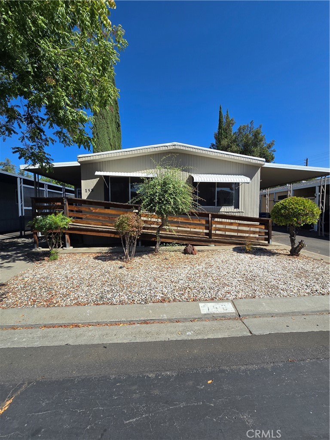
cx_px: 165
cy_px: 220
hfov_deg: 89.9
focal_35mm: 13
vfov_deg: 106.2
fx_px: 165
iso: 50
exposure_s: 1/2346
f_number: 2.2
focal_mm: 2.2
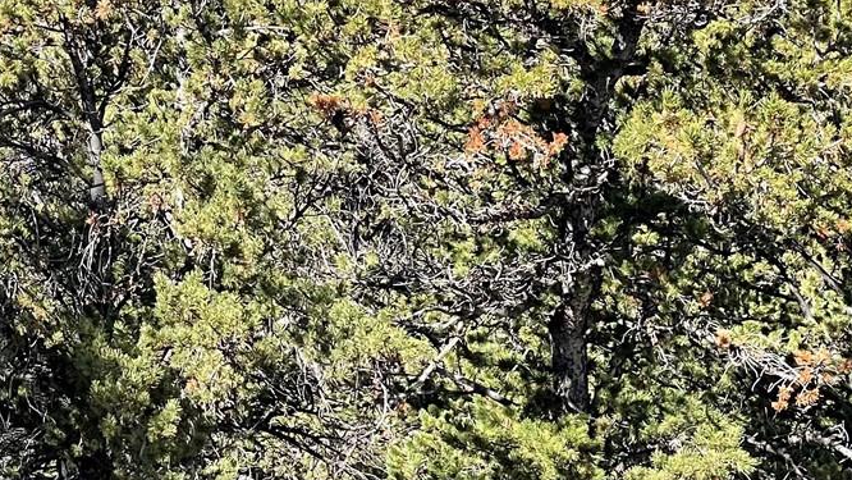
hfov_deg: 15.8
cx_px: 325
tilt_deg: -17.1
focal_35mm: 136
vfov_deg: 8.9
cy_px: 378
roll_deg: +1.2
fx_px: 3073
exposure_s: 1/666
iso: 25
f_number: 2
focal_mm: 6
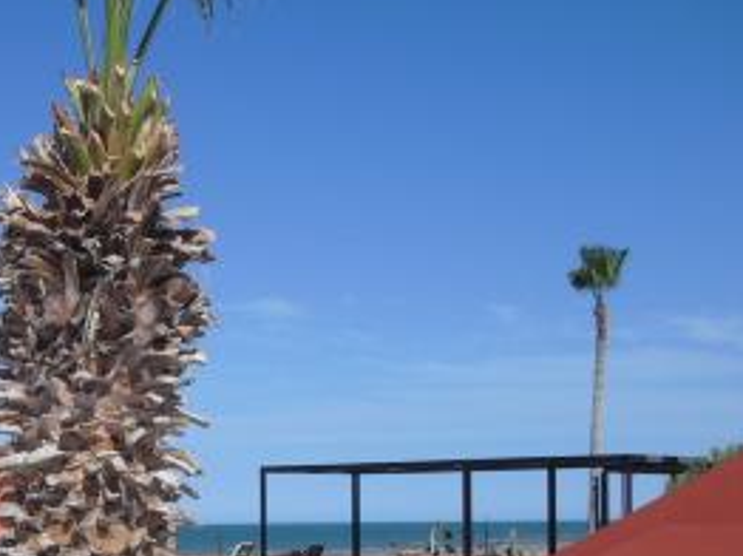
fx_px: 1887
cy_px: 542
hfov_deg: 21.3
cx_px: -48
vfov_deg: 16.4
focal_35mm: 88
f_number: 7.8
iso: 64
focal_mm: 6.3
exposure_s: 1/250
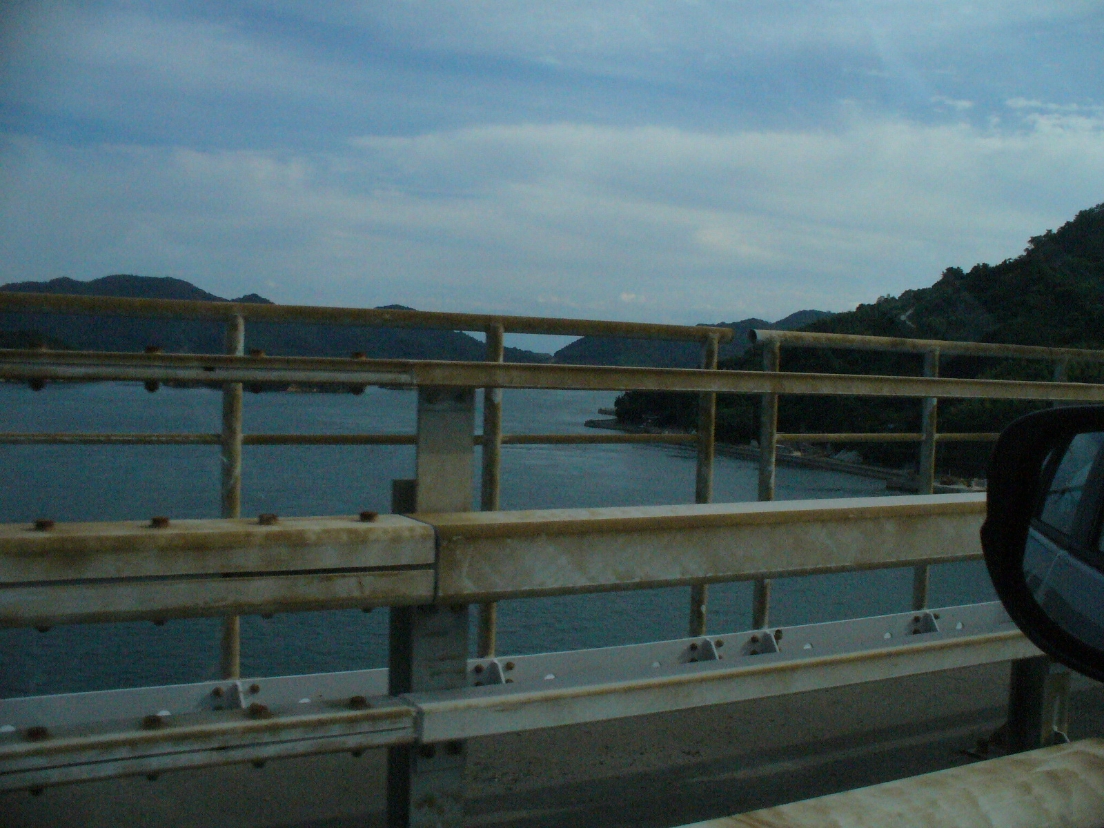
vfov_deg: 38.7
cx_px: 552
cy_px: 414
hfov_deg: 50.1
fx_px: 1180
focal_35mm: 37
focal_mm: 6.1
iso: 400
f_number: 5.6
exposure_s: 1/2000
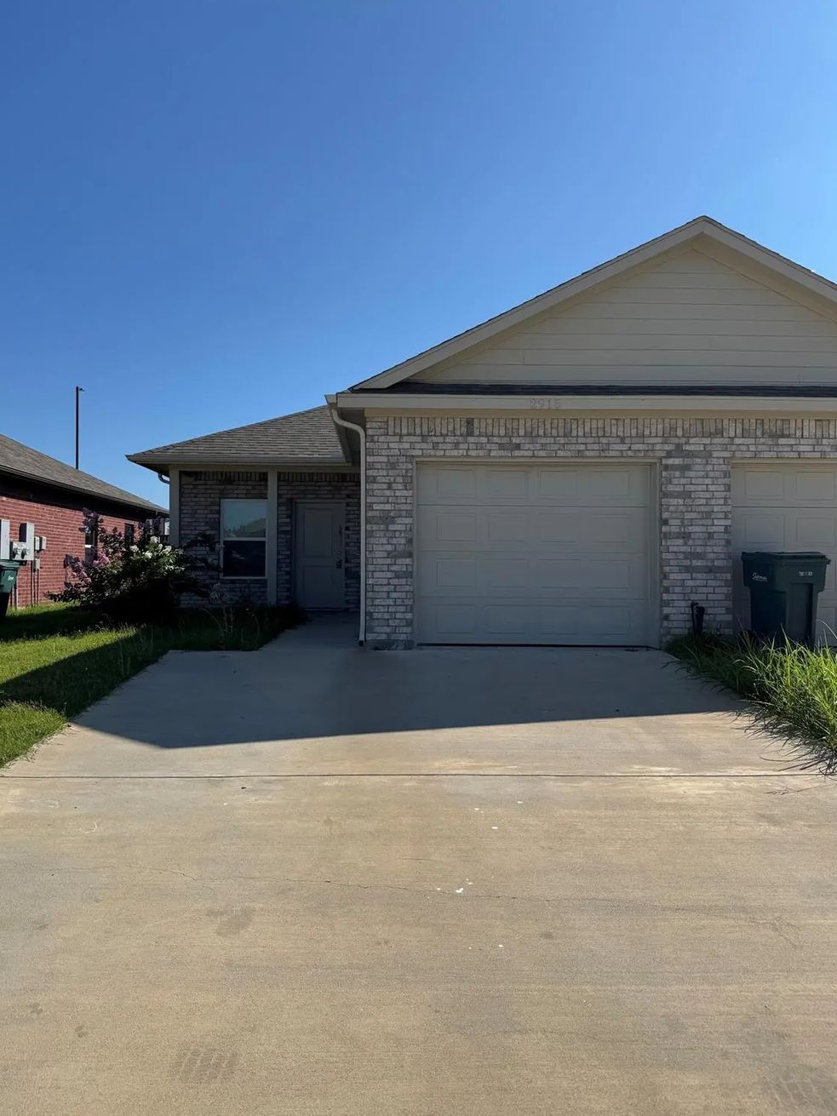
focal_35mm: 25
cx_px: 409
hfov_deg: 54.9
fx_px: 806
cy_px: 538
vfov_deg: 69.4
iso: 80
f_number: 1.78
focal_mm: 6.76
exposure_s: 1/6410
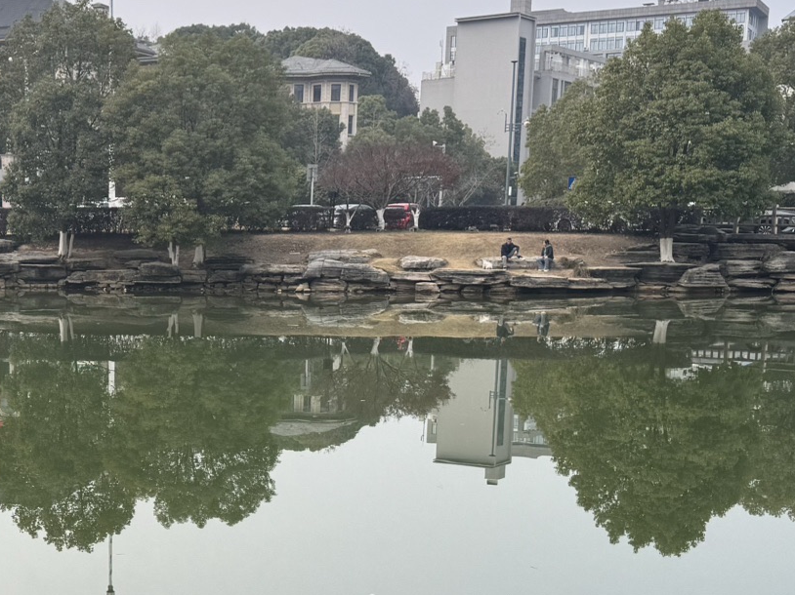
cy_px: 473
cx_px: 106
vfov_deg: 24.4
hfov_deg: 31.4
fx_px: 1355
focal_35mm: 59
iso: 80
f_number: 1.78
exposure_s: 1/980
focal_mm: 6.76
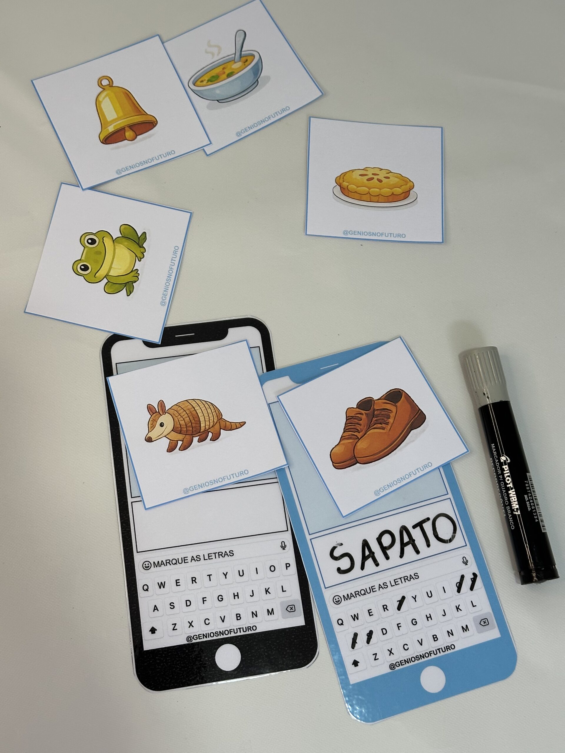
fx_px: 1045
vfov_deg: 39.7
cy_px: 376
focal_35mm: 48
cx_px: 282
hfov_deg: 30.3
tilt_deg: -73.4
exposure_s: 1/104
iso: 80
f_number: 1.78
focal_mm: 6.86
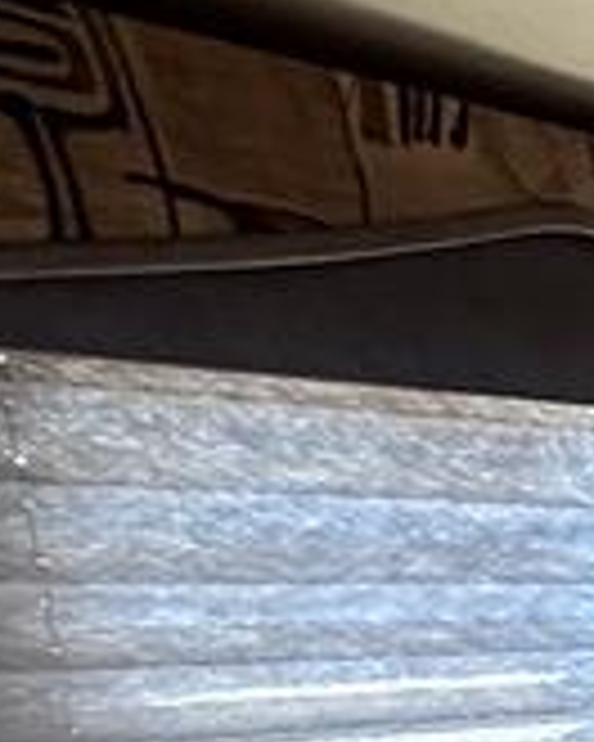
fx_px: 2329
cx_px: 2340
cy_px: 1052
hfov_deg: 8.3
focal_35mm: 106
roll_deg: +2.1
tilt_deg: -10.6
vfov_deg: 16.7
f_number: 2.2
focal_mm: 2.22
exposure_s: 1/99
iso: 250
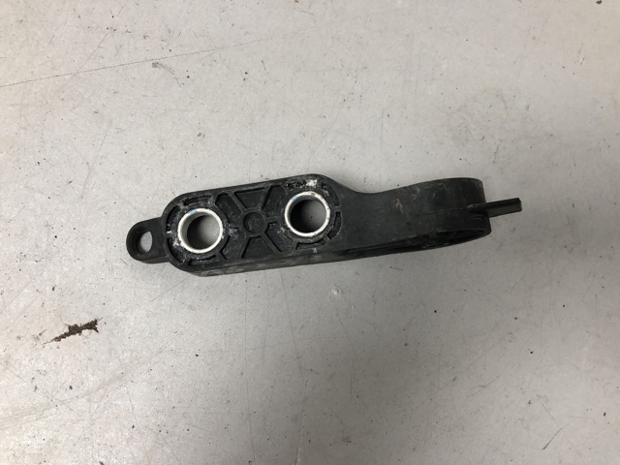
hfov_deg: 63.4
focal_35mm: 28
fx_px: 502
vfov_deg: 49.7
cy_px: 232
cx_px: 310
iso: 40
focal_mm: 4
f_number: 1.8
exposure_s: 1/25
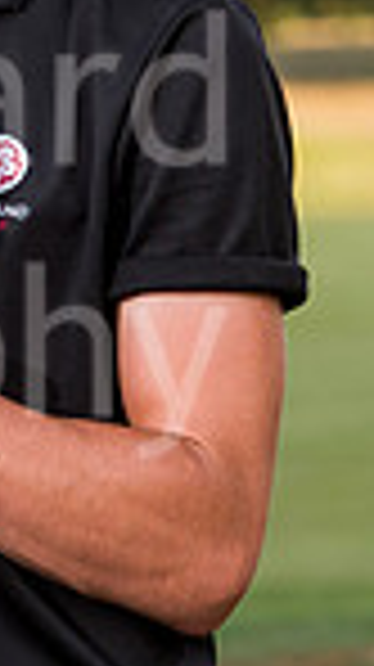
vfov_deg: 4.2
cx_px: -347
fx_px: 9065
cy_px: 133
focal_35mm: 513
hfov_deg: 2.4
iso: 200
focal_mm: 125
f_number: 6.3
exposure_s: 1/250
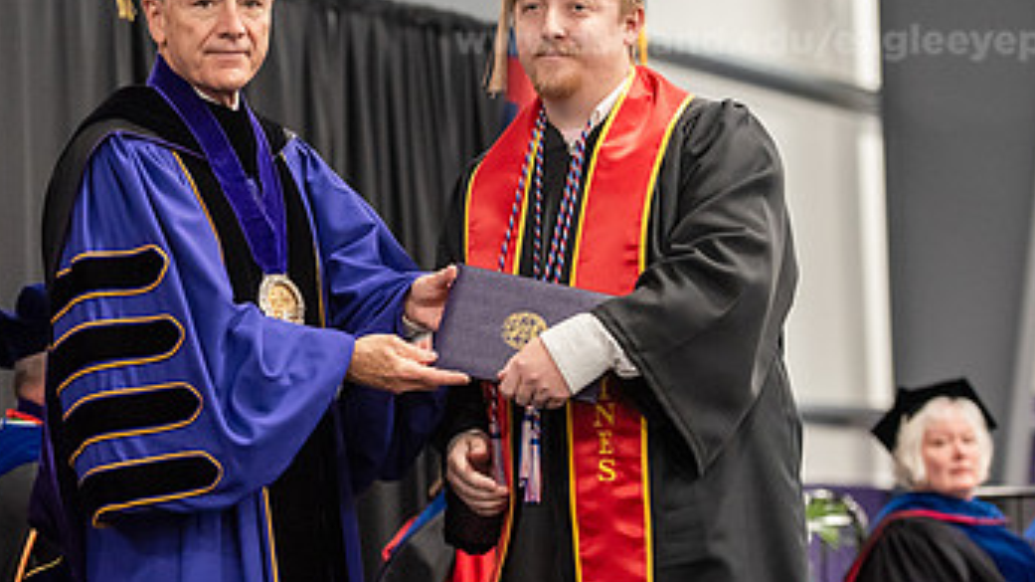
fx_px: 4417
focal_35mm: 161
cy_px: 103
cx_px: 319
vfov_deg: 7.5
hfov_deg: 13.3
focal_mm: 92
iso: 2500
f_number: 3.2
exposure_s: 1/200
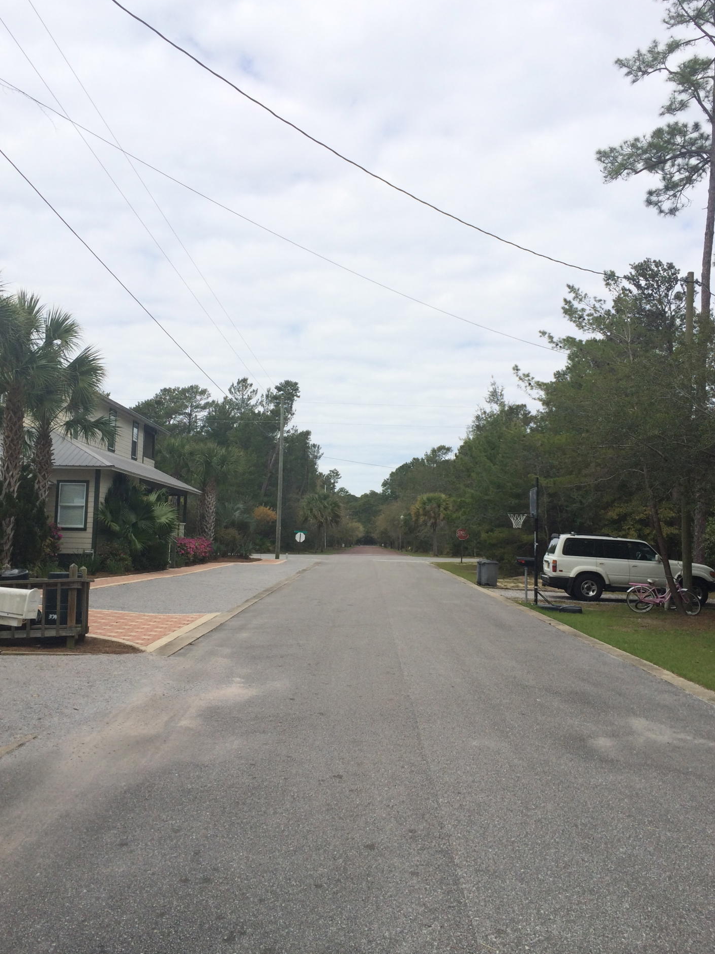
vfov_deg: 56.8
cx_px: 348
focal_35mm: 32
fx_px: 881
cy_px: 448
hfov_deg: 44.2
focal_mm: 4.12
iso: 32
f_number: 2.2
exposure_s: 1/1786
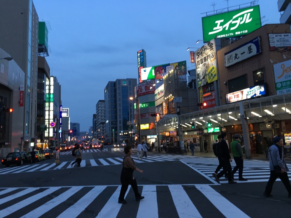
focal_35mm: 29
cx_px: 146
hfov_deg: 61.7
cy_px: 109
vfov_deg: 48.2
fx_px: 244
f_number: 2.2
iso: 40
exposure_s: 1/30
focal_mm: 4.15
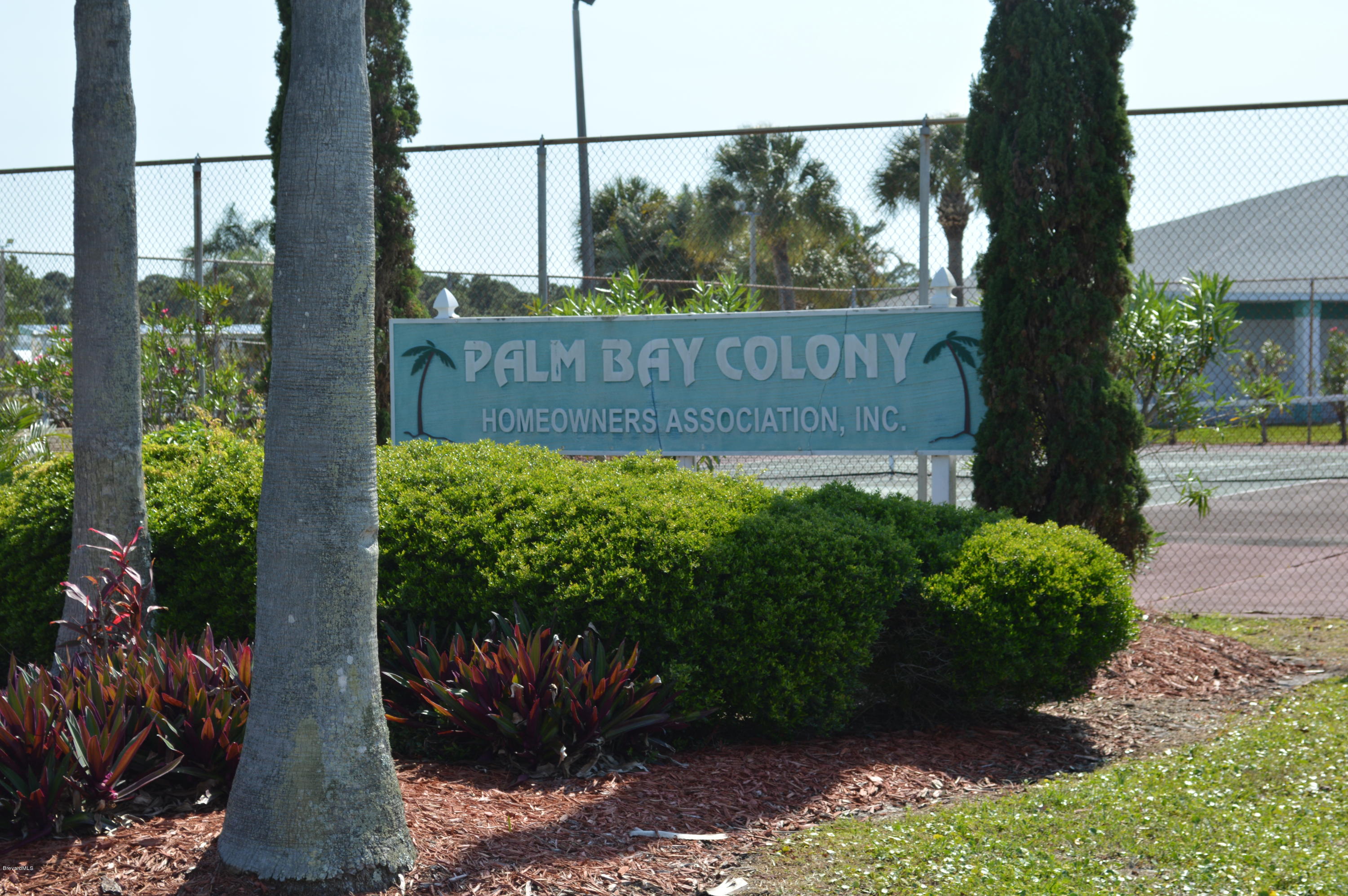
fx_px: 2806
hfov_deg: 27.0
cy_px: 448
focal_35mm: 75
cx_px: 674
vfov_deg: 18.1
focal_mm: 50
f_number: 8
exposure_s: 1/250
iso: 100
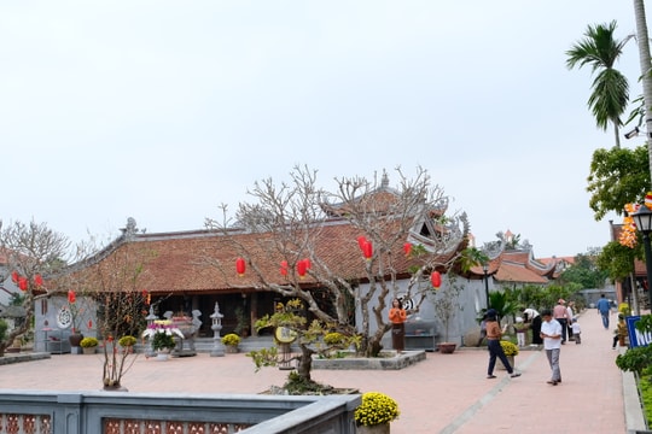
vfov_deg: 45.0
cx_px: 326
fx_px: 525
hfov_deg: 63.7
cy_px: 217
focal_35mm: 29
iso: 320
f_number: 5.6
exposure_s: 1/340
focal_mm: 19.6
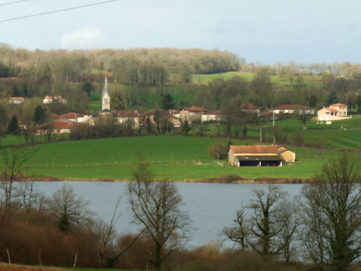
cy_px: 141
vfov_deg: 4.9
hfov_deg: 6.5
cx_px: 180
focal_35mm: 305
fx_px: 3181
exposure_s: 1/200
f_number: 5.6
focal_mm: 29
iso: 100
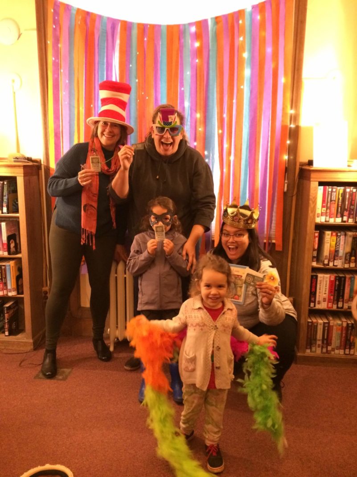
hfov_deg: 48.2
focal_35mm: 29
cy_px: 238
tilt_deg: -10.2
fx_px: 399
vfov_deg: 61.7
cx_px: 178
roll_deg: +0.0
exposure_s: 1/15
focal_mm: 4.15
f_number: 2.2
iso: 320
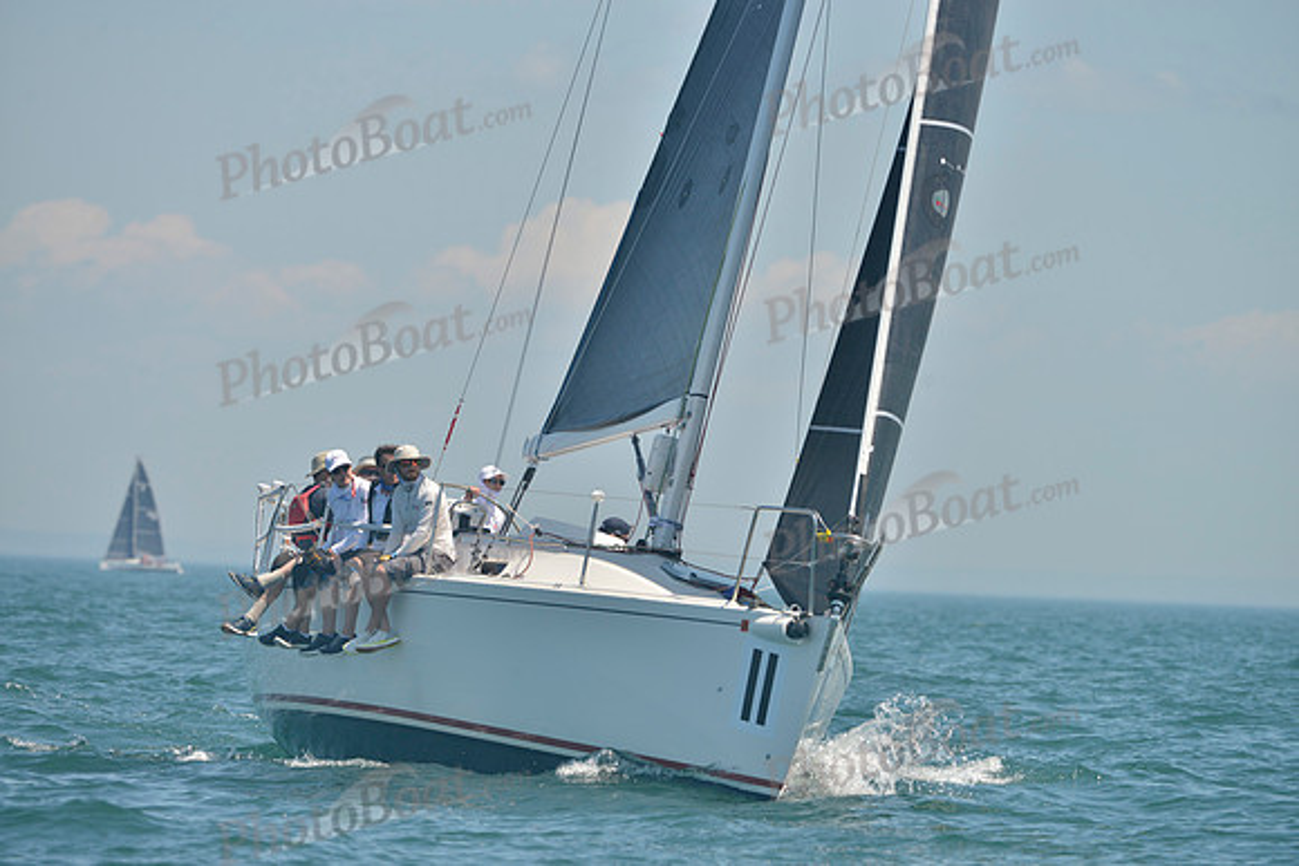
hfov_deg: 5.2
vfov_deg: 3.4
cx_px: 650
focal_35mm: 400
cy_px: 433
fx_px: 14436
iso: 280
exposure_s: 1/1000
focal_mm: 400
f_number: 7.1
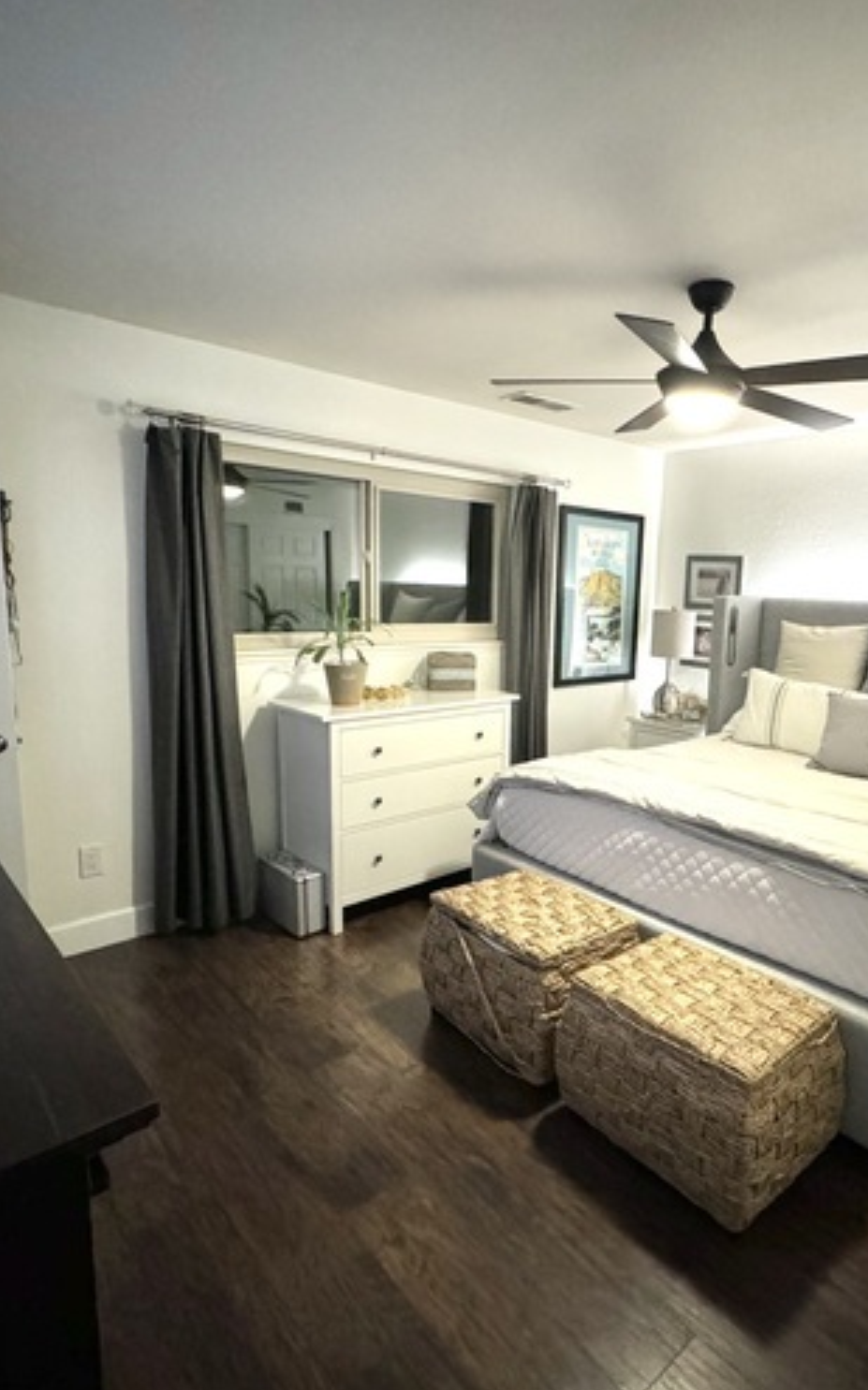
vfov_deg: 85.1
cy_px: 699
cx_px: 555
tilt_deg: -9.6
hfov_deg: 58.7
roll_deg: -1.8
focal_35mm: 20
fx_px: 758
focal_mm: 2.22
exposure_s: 1/59
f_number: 2.2
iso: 1250
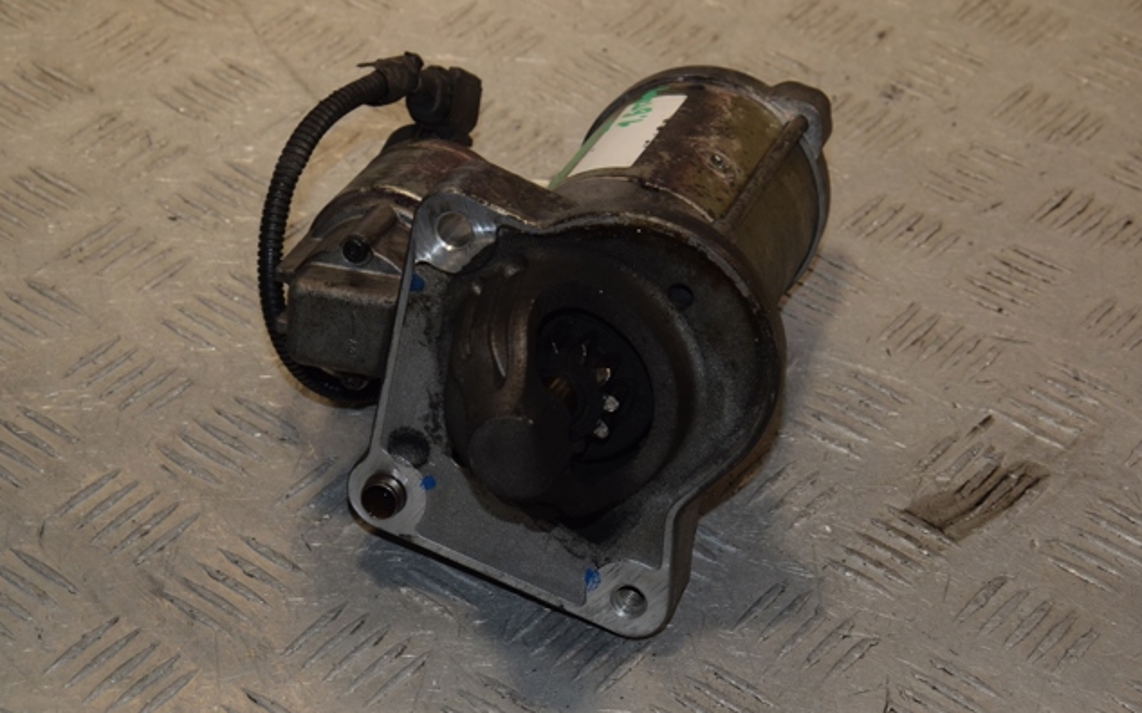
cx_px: 572
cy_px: 366
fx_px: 3173
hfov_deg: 20.4
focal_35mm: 102
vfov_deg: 12.8
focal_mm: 66
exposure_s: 1/200
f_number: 9
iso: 800
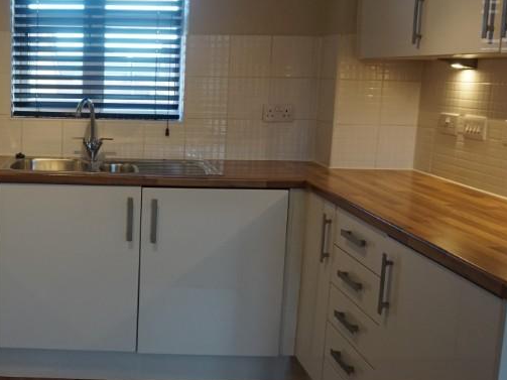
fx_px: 688
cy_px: 181
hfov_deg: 38.3
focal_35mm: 47
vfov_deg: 30.9
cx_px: 75
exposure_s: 1/160
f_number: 4
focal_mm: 16
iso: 800
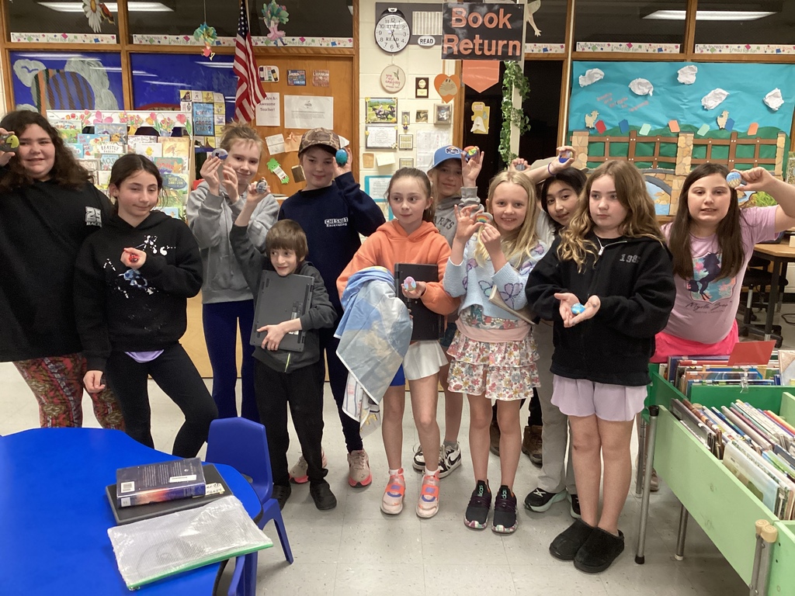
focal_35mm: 31
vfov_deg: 45.4
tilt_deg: -12.5
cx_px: 398
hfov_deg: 58.4
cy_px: 298
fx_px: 712
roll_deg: +0.0
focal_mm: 3.3
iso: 320
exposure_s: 1/60
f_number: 2.4
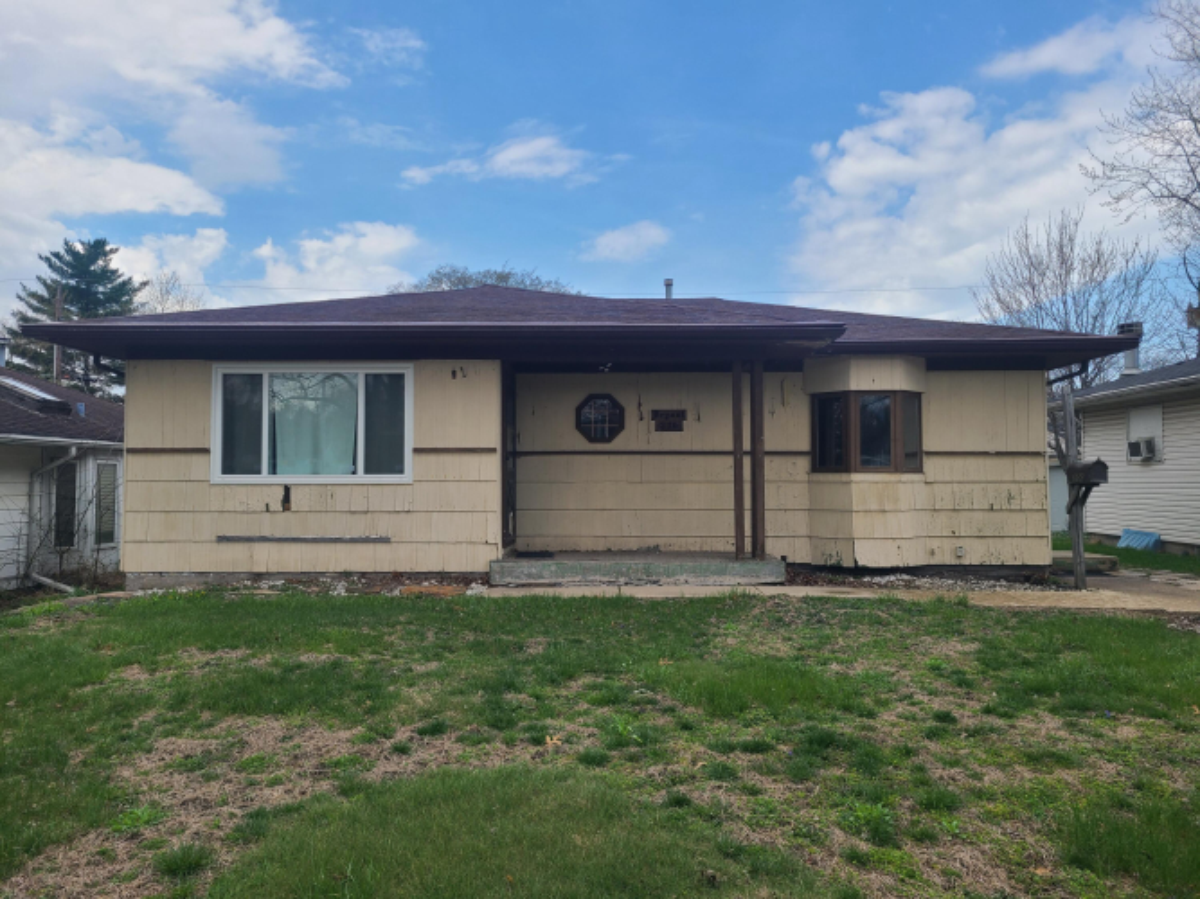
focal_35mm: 26
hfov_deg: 67.3
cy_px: 450
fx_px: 901
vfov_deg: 53.0
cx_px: 600
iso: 40
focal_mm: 5.4
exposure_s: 1/1255
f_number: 1.8
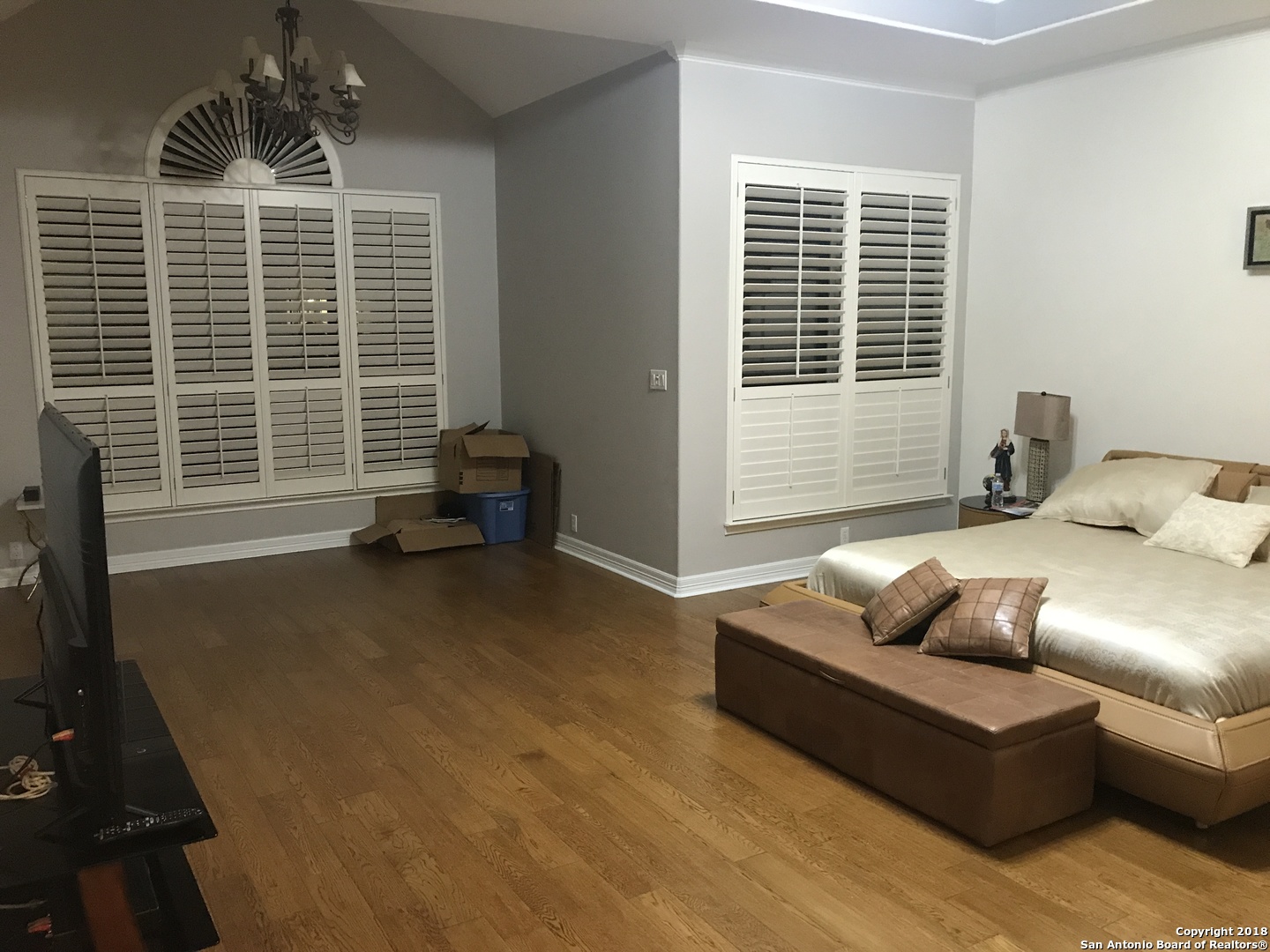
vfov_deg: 49.7
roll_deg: +0.0
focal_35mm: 28
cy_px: 476
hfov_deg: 63.4
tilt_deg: -8.1
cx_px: 635
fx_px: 1027
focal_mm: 3.99
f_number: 1.8
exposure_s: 1/12
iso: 100
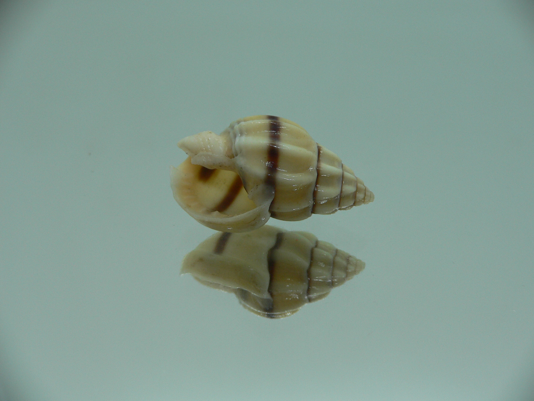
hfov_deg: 52.6
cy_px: 200
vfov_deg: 40.7
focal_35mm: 35
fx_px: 540
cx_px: 267
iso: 80
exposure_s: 1/60
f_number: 2.8
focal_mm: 4.6
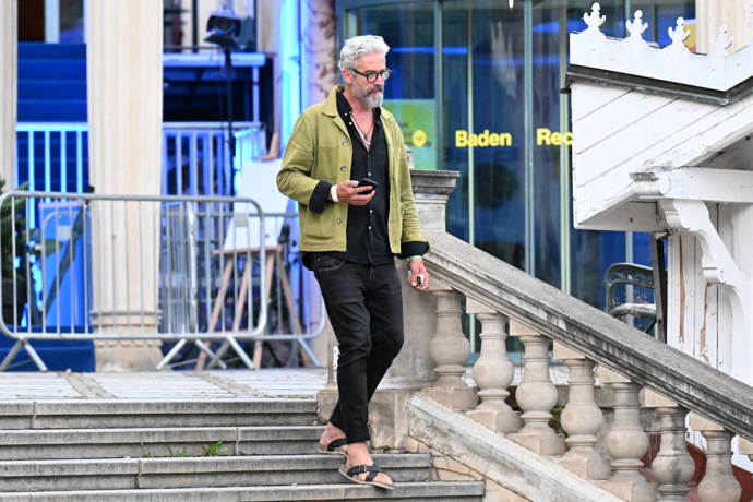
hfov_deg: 8.3
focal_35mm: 247
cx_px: 376
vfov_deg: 5.6
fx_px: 5166
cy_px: 251
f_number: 3.5
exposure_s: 1/320
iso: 12800
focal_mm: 165
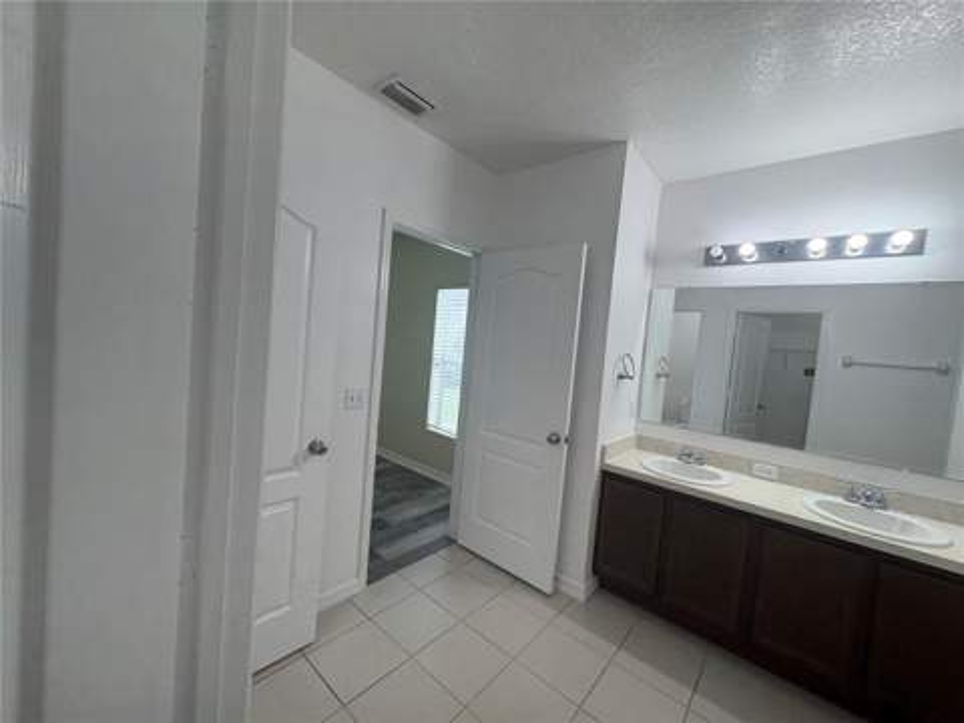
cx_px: 482
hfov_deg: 102.1
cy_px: 362
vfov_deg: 85.7
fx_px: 390
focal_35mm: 14
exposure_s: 1/120
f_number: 2.2
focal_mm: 2.22
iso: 80
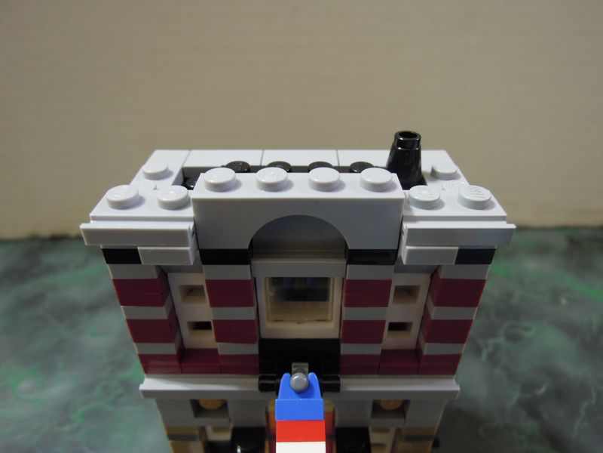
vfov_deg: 56.8
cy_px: 226
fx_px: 418
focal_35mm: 24
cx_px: 302
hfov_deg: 71.6
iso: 160
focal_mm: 4.3
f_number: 2.5
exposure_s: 1/6
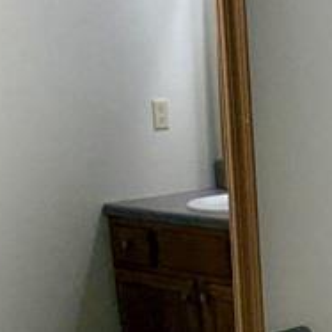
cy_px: 241
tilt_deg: -12.6
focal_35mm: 118
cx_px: 414
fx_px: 1280
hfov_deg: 14.3
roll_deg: -1.7
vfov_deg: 14.7
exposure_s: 1/206
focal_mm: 5.96
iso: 125
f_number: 1.6
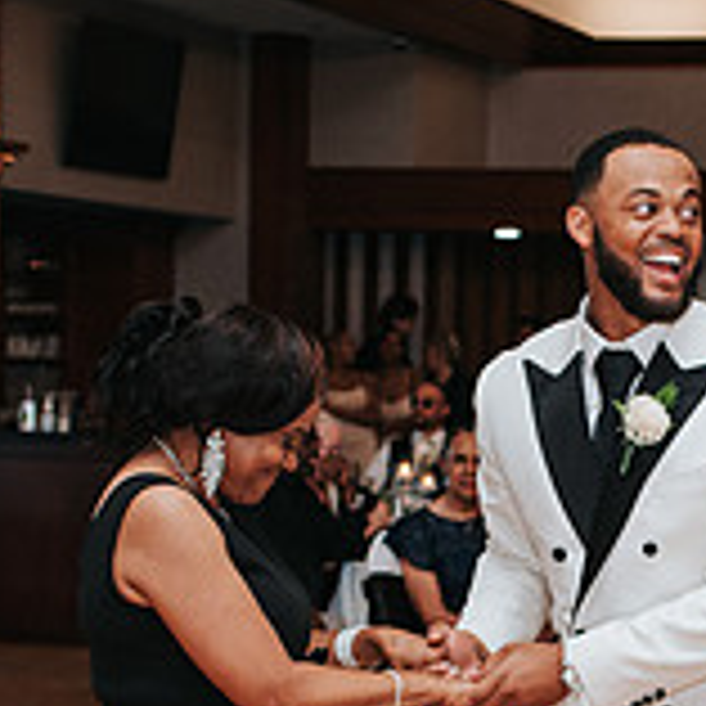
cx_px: 543
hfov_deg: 13.6
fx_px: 2954
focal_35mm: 128
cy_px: 706
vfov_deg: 13.4
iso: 1000
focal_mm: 35
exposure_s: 1/200
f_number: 3.2
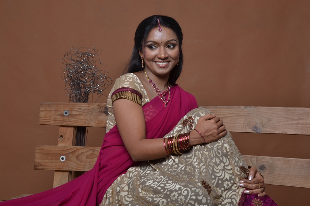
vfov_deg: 22.6
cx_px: 155
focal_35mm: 60
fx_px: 517
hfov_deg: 33.4
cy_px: 103
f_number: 10
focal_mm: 40
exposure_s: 1/125
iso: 100
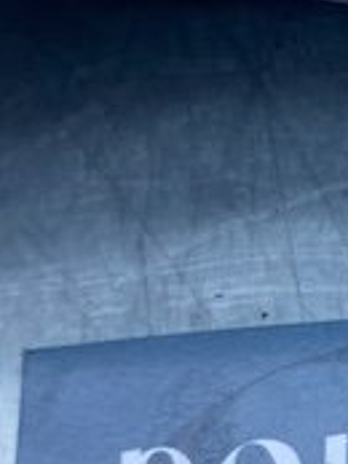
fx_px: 1285
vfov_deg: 20.2
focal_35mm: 96
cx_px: 597
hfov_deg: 14.0
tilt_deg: -72.5
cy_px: 384
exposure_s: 1/681
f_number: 1.8
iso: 32
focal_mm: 4.25
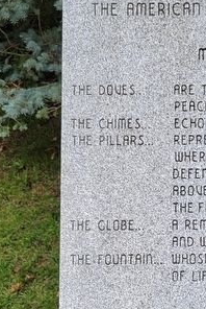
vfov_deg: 27.2
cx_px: 257
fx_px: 625
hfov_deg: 17.7
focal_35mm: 73
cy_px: 245
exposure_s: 1/1179
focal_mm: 5.4
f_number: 1.8
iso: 40
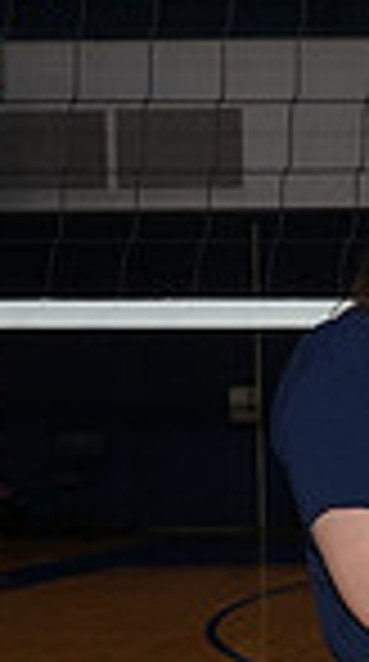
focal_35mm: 141
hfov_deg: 7.5
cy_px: 426
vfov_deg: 15.2
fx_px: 2468
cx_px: 1094
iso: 800
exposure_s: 1/125
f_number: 8
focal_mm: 34
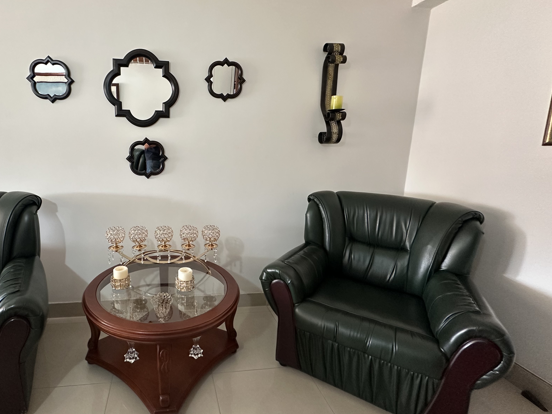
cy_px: 195
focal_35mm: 18
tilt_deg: -10.6
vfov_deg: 71.5
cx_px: 201
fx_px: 287
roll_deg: -1.2
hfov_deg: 85.7
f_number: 2.2
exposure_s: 1/60
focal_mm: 2.22
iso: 320
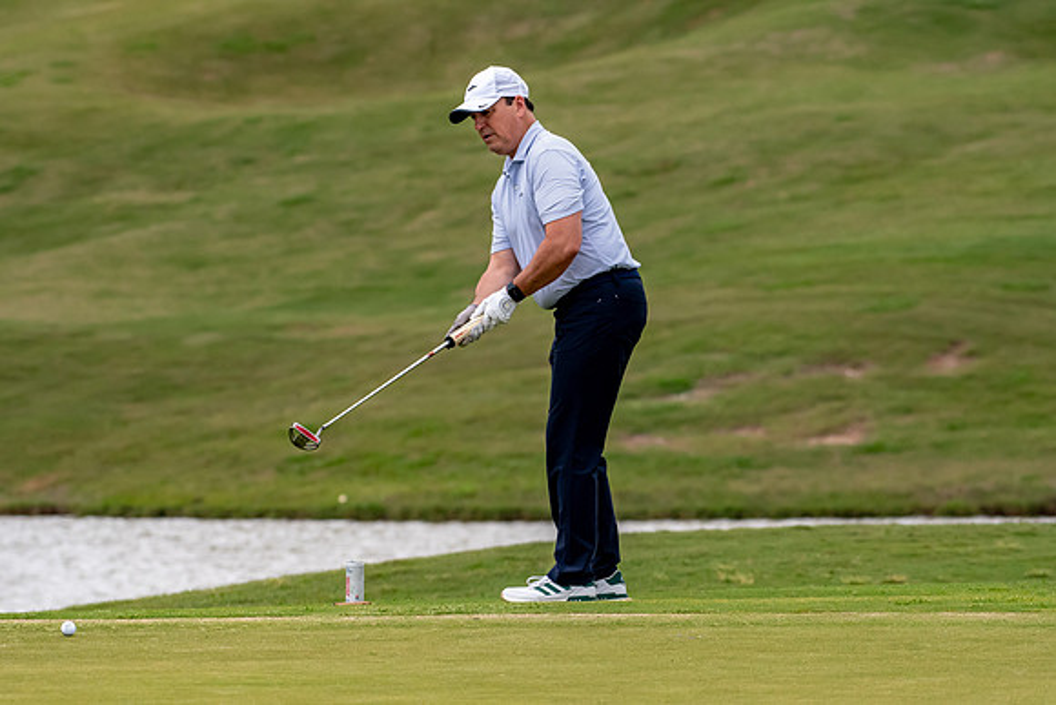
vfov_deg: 4.6
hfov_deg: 6.9
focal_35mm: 300
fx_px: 8802
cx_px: 528
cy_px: 352
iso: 1250
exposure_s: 1/2000
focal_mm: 200
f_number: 5.6
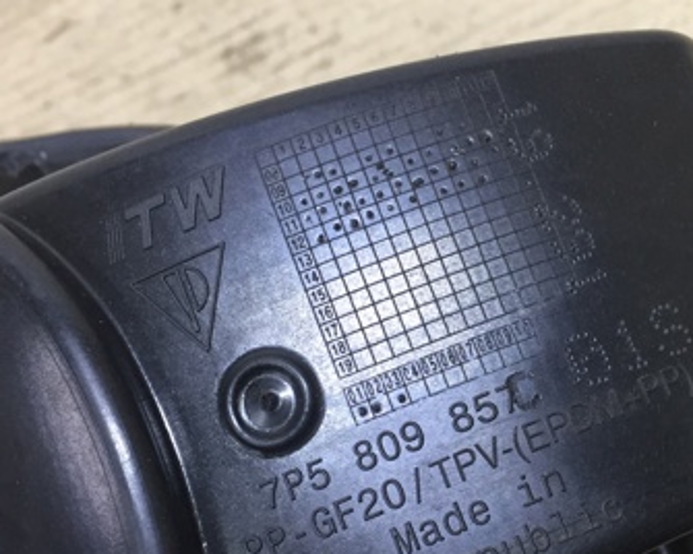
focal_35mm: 54
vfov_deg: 27.9
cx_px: 513
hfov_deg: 34.1
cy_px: 380
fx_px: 1108
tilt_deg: -56.5
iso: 125
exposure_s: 1/33
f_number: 2.2
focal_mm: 4.15
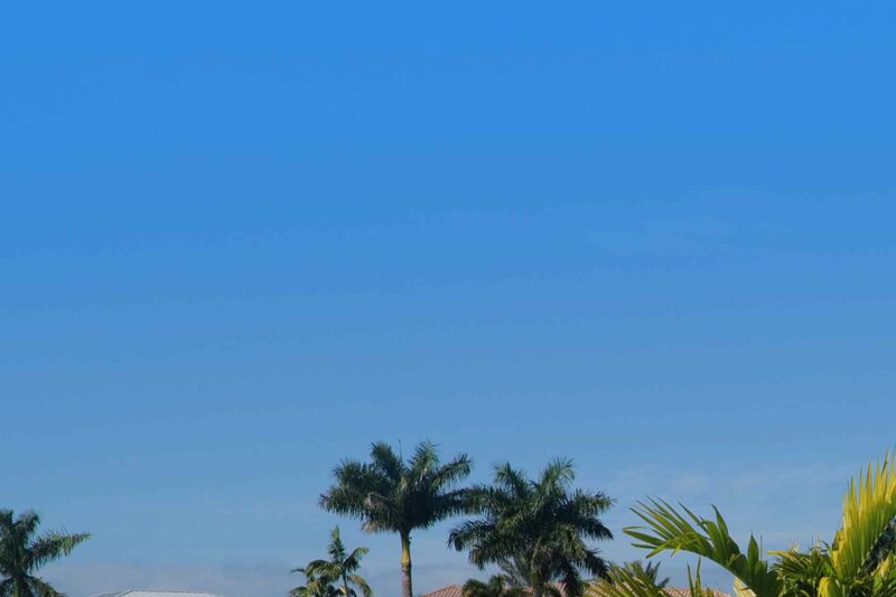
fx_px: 2389
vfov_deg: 13.8
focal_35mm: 96
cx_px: 892
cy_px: 752
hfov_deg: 20.6
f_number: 5.6
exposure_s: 1/8000
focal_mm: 30
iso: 800
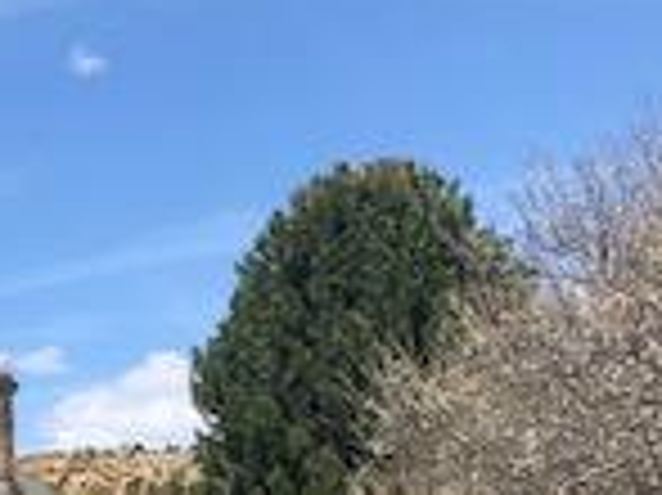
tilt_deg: +6.1
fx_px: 2331
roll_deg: -0.6
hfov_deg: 13.7
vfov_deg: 12.0
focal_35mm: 122
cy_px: 490
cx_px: -667
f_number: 1.8
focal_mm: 4
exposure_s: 1/1715
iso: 20
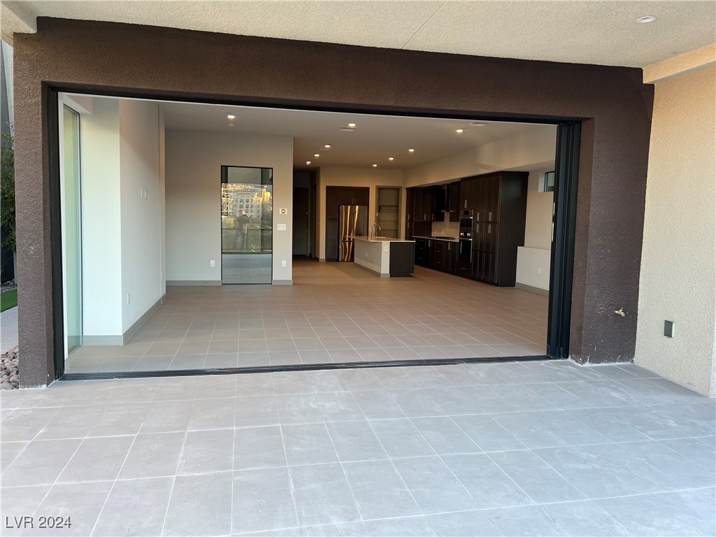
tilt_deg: -5.4
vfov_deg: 53.1
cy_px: 268
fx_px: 538
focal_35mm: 26
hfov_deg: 67.3
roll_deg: -1.8
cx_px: 358
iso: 50
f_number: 1.5
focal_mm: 5.7
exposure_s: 1/121
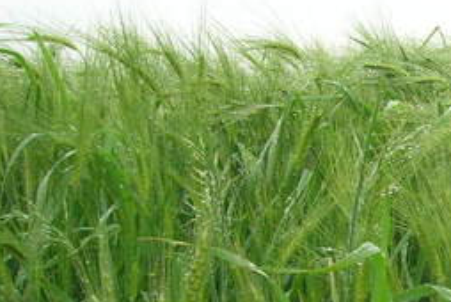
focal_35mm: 89
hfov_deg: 21.0
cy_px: 275
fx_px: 1116
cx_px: 563
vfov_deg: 15.2
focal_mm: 5.7
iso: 50
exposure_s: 1/41.5
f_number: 4.9
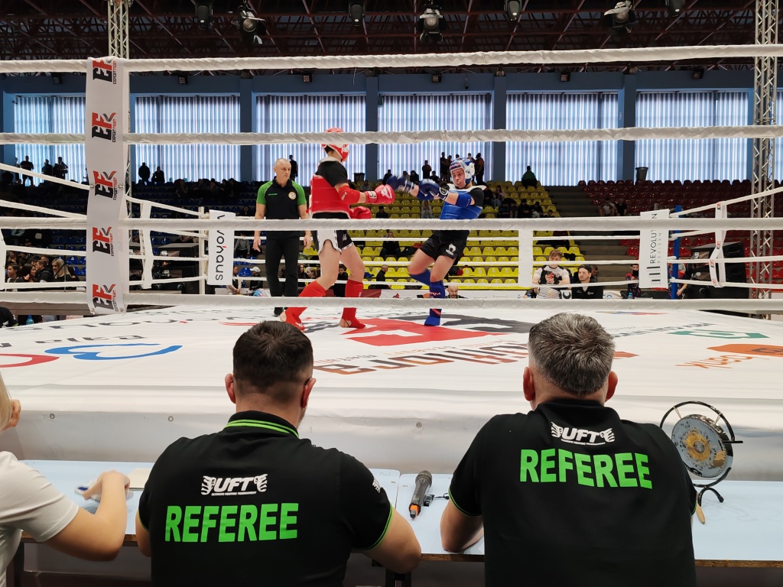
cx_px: 392
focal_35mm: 27
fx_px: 611
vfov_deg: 51.4
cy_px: 294
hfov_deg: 65.3
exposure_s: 1/100
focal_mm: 6.12
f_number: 1.9
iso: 200
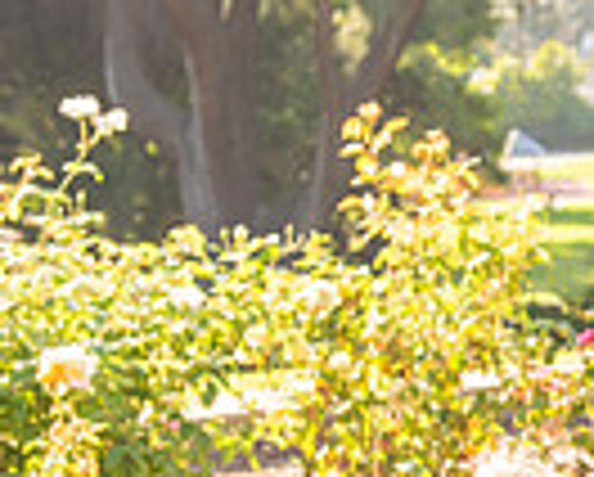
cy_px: 290
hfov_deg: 9.3
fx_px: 3486
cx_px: 1053
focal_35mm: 198
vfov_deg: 7.8
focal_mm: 48
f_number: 5.6
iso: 200
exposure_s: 1/250
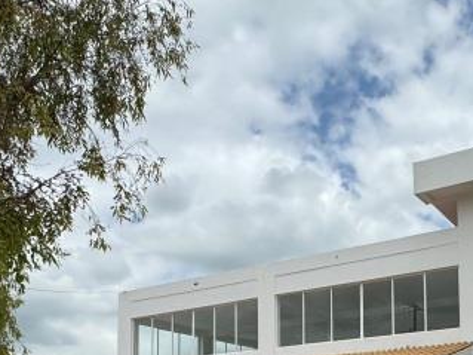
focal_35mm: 45
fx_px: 615
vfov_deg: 28.8
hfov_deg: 41.2
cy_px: 403
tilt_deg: +4.8
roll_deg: +1.1
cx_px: 338
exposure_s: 1/3106
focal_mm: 2.22
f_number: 2.2
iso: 50
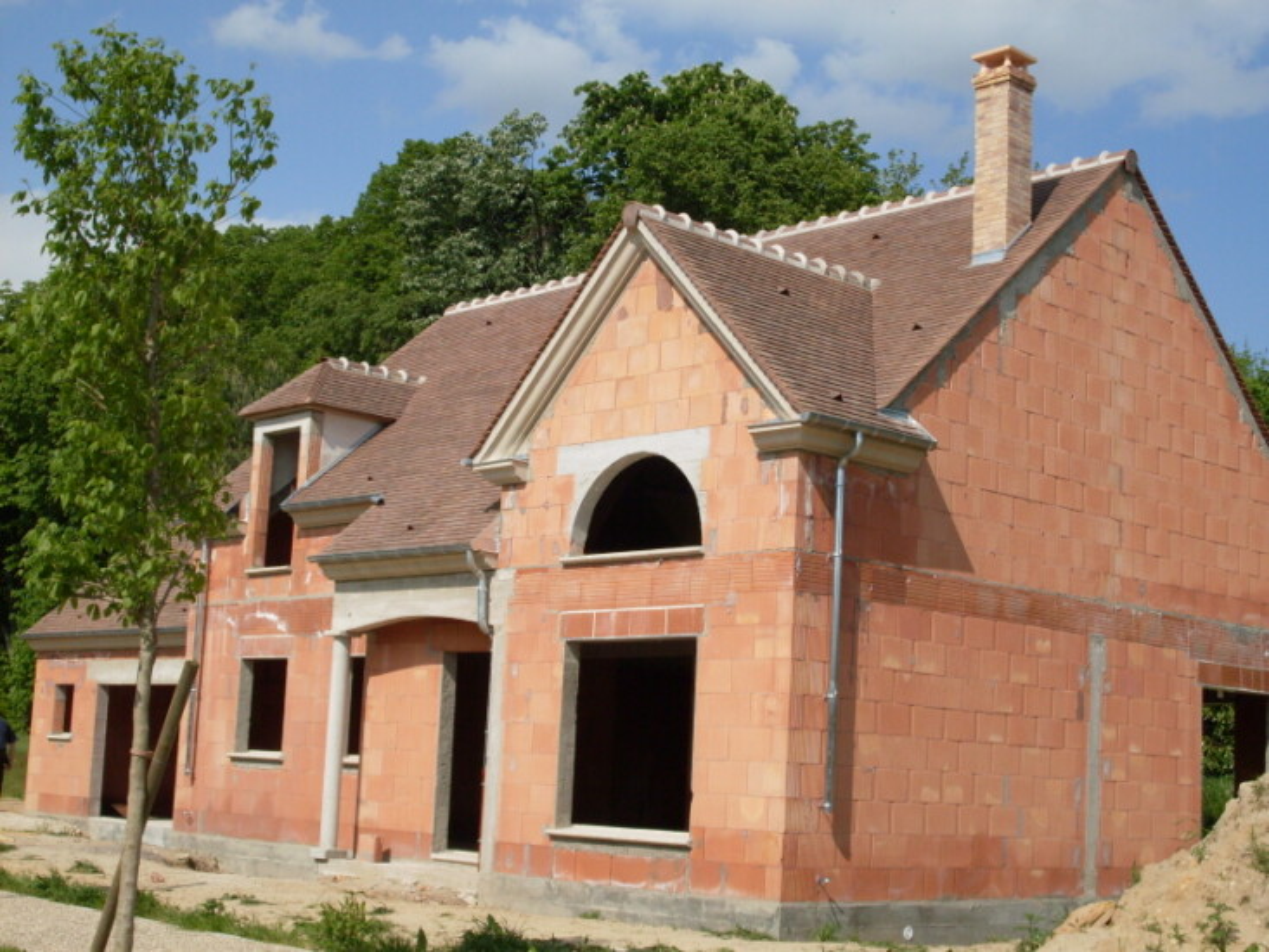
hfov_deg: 32.2
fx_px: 2200
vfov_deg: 24.4
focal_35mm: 60
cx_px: 634
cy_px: 476
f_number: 9.9
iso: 80
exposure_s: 1/250
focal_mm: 9.9
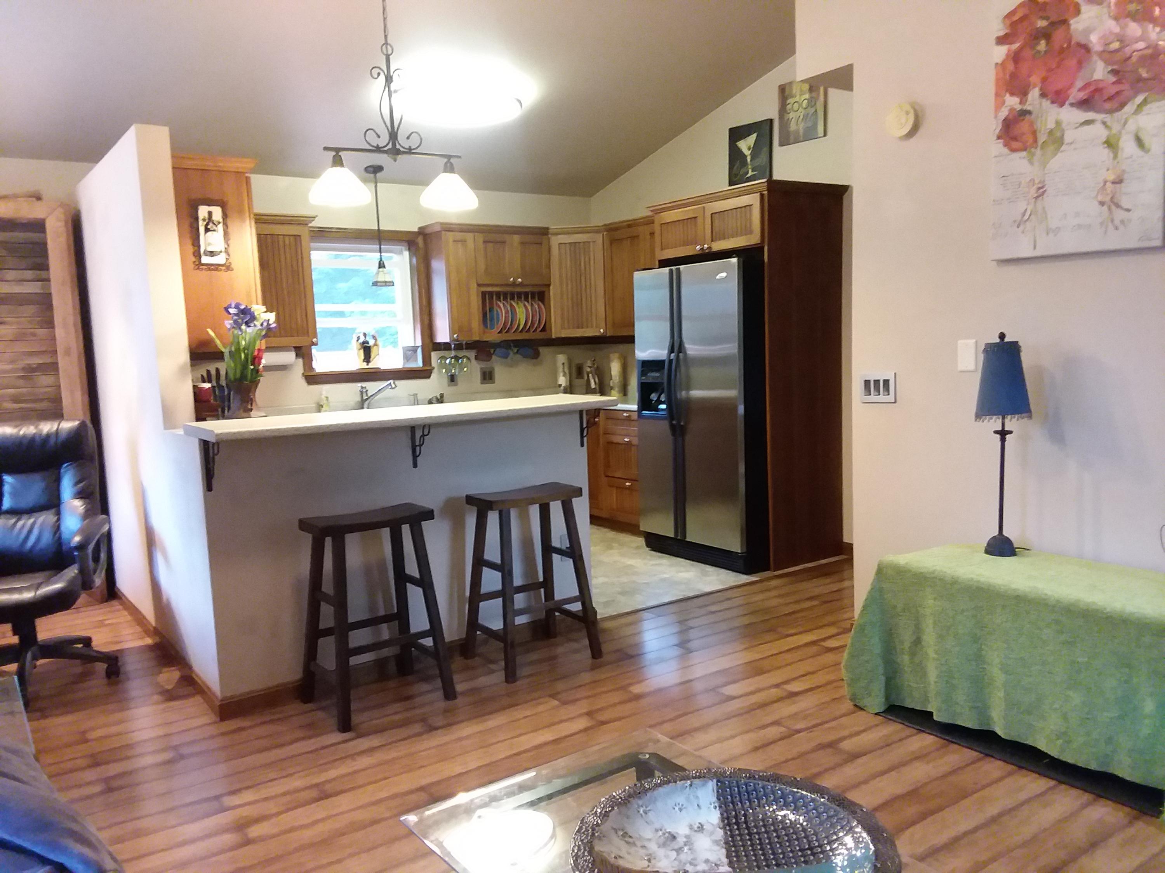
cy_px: 436
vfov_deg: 51.4
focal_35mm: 27
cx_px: 582
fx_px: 909
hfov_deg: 65.3
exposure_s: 1/15
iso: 400
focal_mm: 2.91
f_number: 1.9
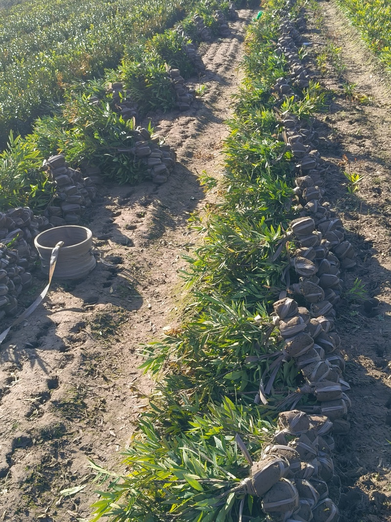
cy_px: 261
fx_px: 618
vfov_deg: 45.8
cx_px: 196
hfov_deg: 35.1
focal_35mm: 41
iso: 80
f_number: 1.8
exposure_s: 1/1422
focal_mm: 4.84
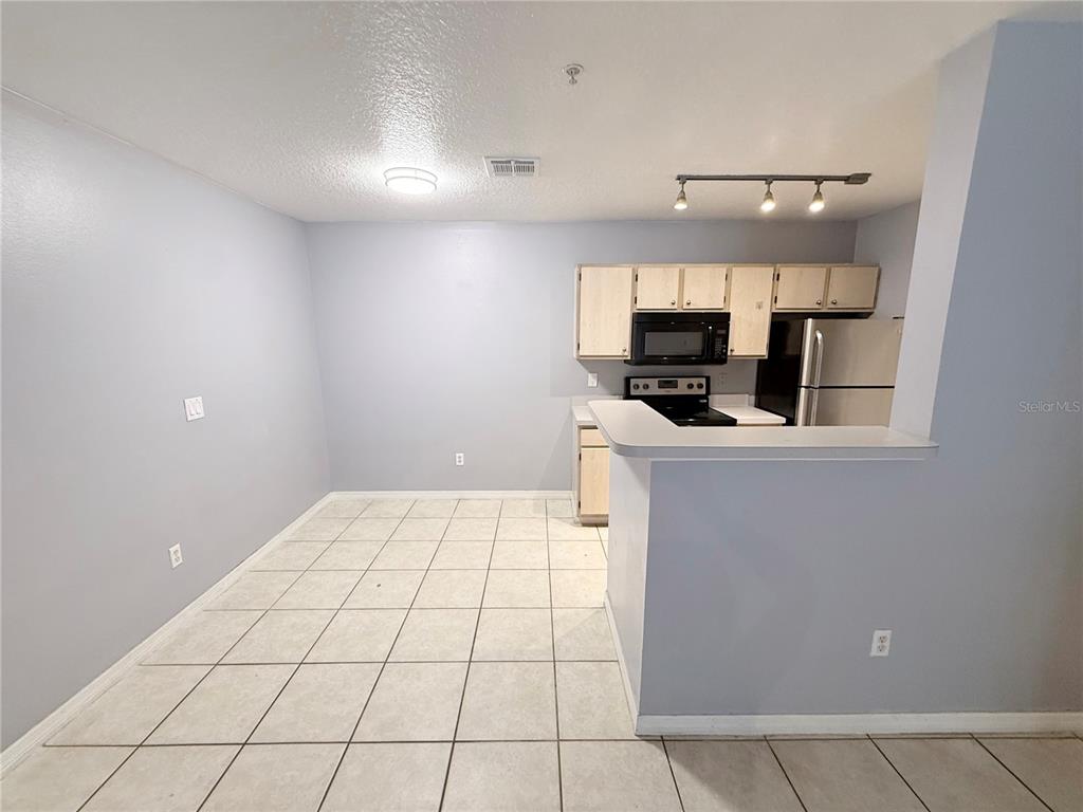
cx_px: 542
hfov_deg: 102.1
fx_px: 438
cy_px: 406
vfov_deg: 85.7
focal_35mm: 14
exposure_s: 1/60
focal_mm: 2.22
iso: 250
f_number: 2.2
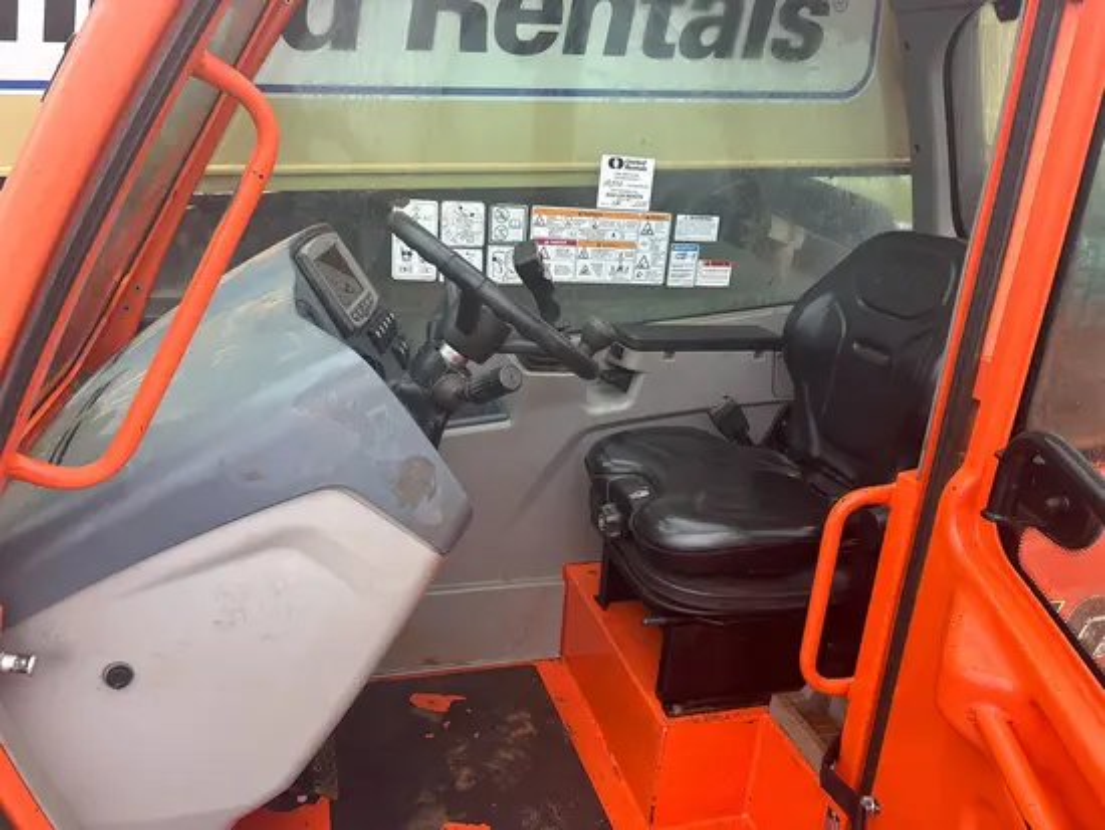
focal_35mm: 26
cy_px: 415
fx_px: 830
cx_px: 552
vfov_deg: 53.1
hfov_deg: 67.3
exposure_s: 1/121
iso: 40
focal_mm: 5.96
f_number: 1.6
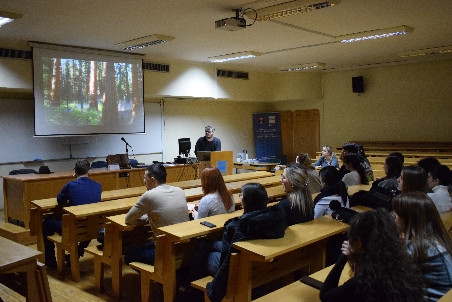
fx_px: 452
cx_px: 226
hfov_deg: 53.1
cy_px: 151
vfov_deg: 36.9
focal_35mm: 36
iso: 3600
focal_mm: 24
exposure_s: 1/60
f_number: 4
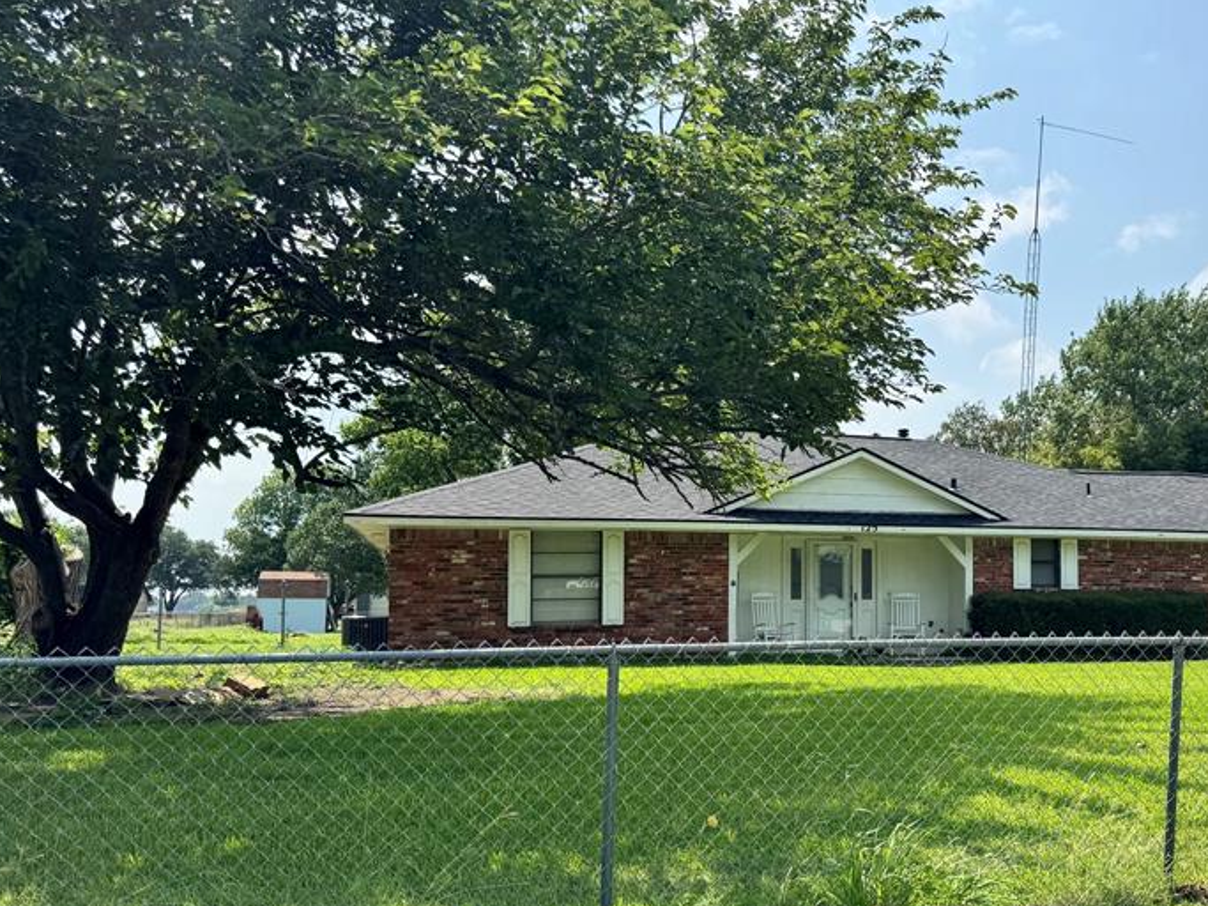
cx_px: 849
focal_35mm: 36
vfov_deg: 39.6
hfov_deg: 50.0
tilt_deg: +4.3
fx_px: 1256
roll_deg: -0.1
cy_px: 508
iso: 80
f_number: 1.78
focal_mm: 6.76
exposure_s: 1/4608
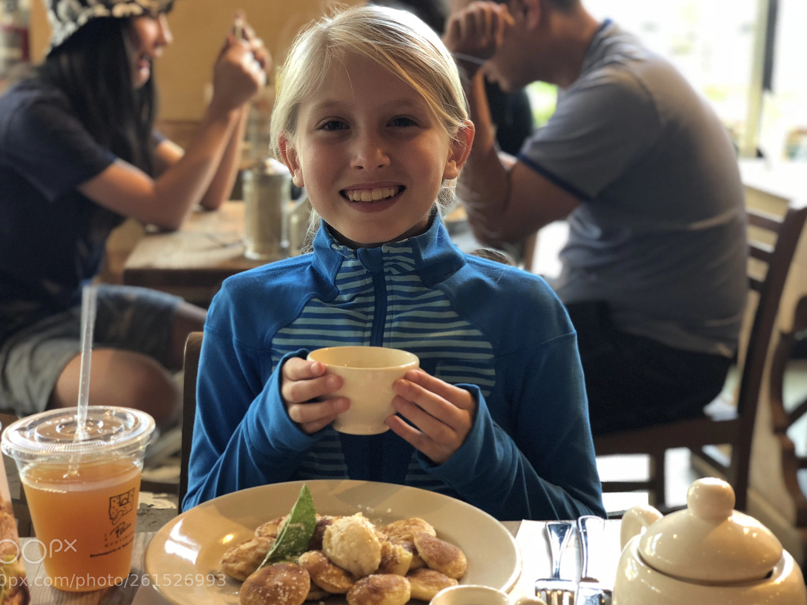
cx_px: 376
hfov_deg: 34.3
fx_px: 1305
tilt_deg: -11.4
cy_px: 297
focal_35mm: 56
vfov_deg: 26.1
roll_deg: +0.1
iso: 80
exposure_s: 1/40
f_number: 2.4
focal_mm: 6
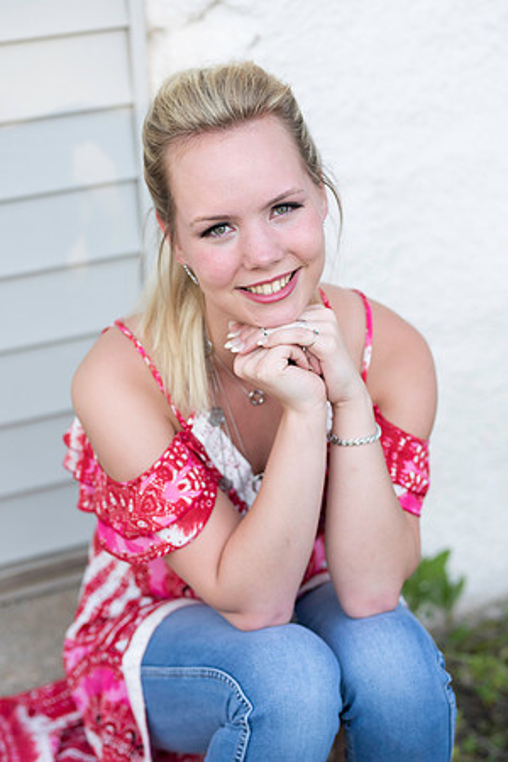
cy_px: 381
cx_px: 254
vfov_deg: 23.9
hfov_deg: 16.1
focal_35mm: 85
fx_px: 1799
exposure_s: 1/200
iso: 125
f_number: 2.8
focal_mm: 85
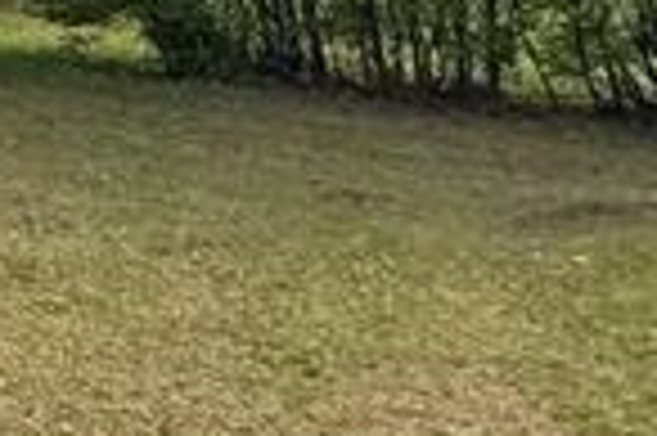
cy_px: -146
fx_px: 1859
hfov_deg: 10.8
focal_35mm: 102
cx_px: -1422
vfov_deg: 12.9
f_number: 2.2
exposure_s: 1/105
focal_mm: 2.22
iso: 40
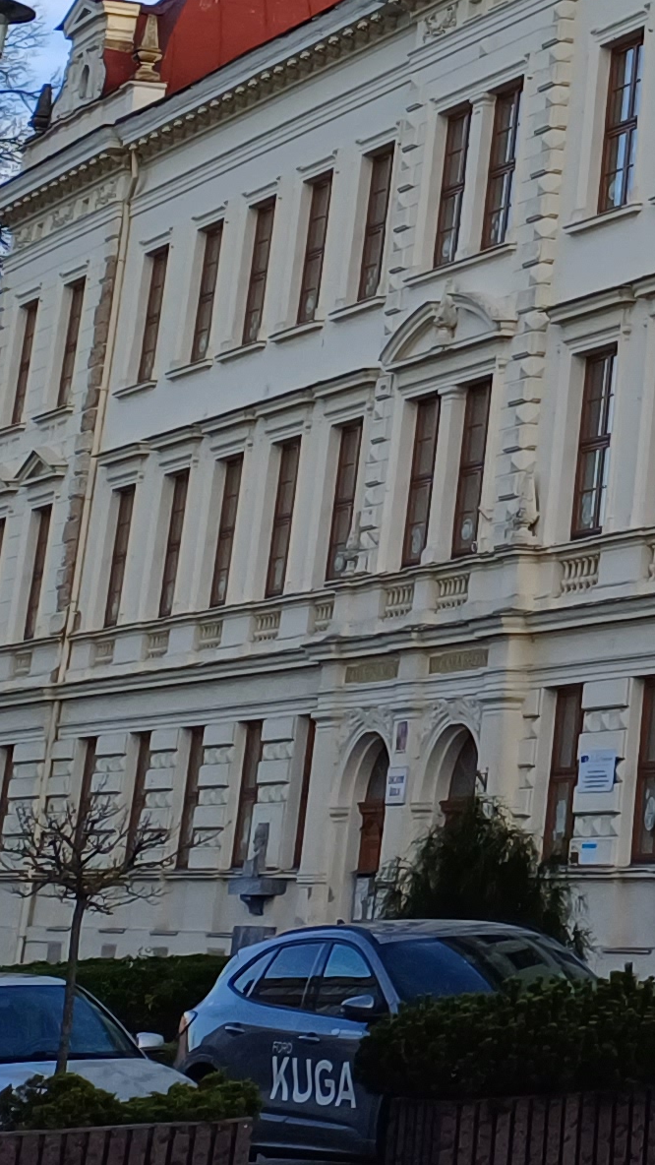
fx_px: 2841
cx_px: 1448
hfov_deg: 11.4
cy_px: -172
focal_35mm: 92
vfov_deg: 21.7
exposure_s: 1/321
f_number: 1.8
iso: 50
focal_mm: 4.65
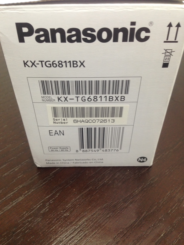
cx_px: 92
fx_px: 234
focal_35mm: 33
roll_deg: +0.5
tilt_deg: -38.5
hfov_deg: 42.9
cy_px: 122
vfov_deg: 55.4
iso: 125
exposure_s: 1/20
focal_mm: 4.12
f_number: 2.4
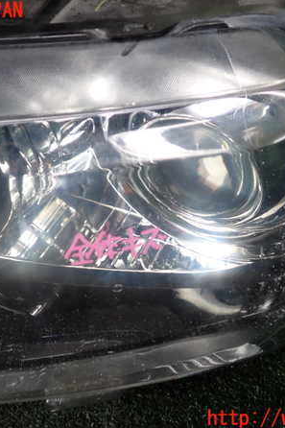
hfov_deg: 31.9
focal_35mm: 42
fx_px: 499
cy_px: 215
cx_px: 136
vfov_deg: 46.4
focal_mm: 5.4
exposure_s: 1/60
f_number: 2.3
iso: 100
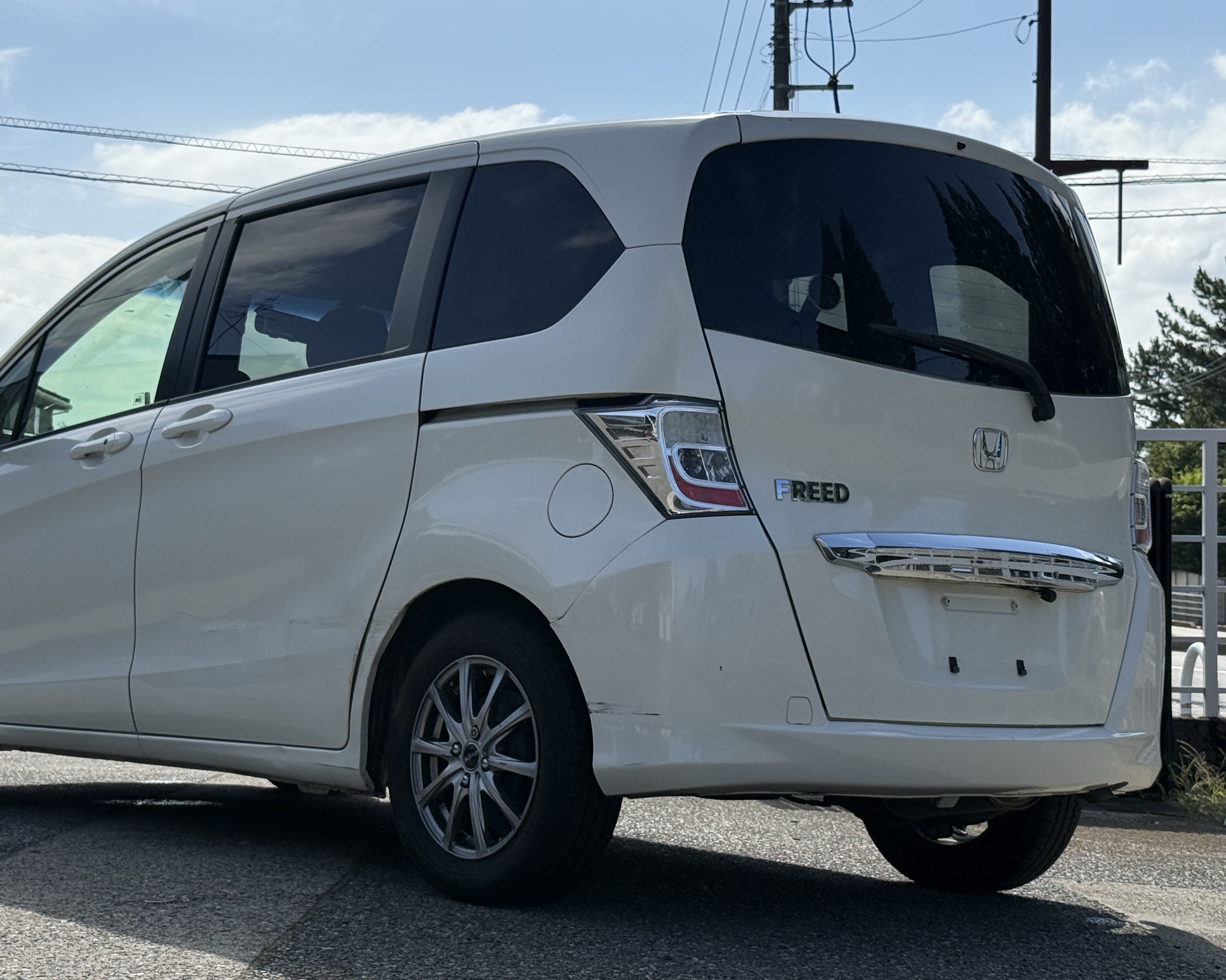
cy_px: 482
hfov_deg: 28.3
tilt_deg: +3.2
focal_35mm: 67
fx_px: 2431
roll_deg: -0.8
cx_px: 506
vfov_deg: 22.8
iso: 64
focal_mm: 6.76
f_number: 1.78
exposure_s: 1/9901
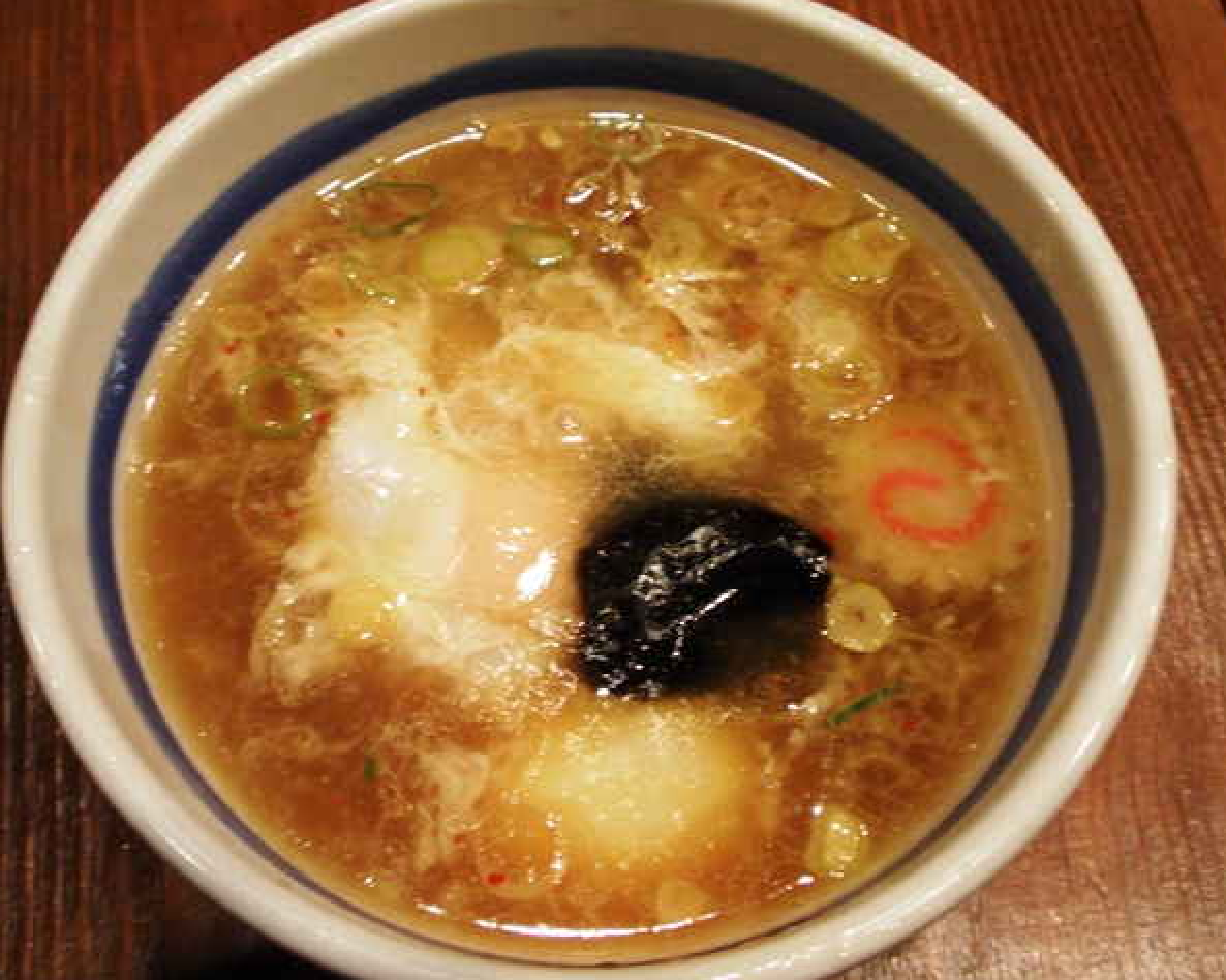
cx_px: 595
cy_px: 490
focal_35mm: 39
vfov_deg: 38.2
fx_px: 1415
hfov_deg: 46.9
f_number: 3.5
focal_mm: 6.6
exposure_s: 1/25
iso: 100
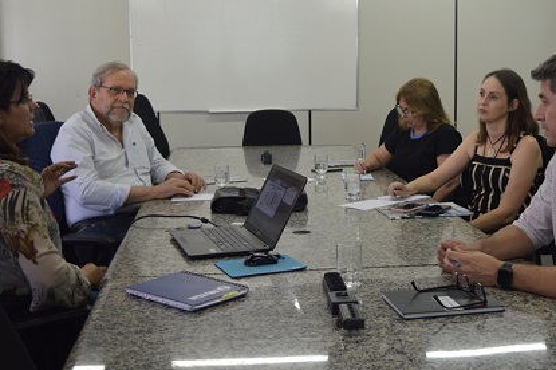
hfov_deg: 38.0
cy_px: 152
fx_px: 802
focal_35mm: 52
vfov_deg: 25.9
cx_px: 339
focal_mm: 24
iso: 400
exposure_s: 1/60
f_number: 4
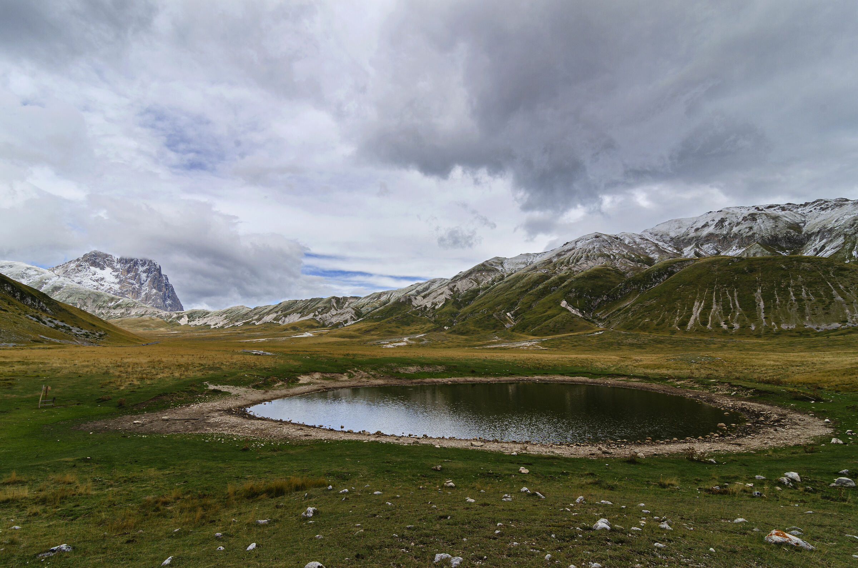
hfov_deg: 95.1
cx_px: 429
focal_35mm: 16
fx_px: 392
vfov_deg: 71.8
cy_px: 284
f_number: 11
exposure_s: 1/100
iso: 100
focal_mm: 11
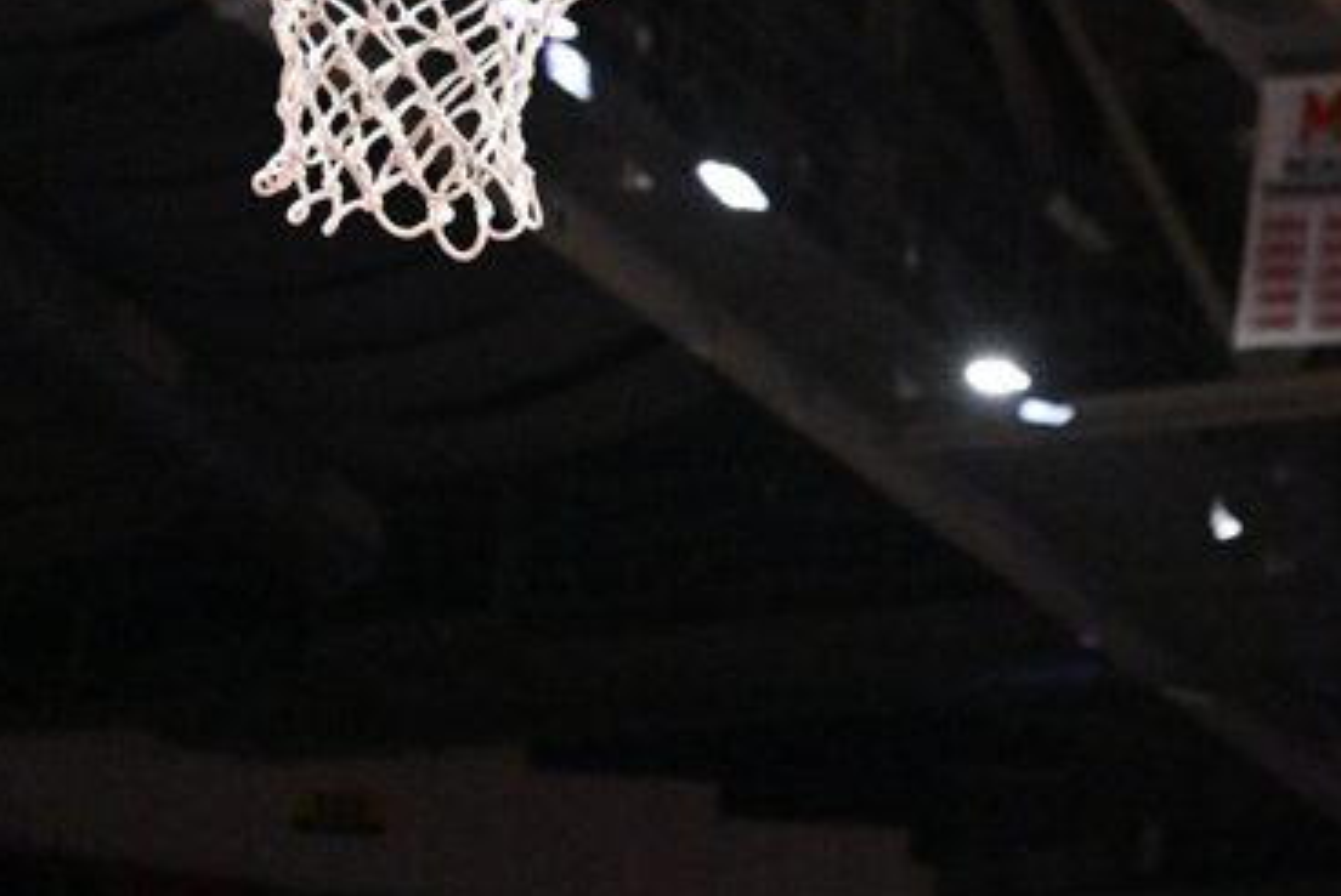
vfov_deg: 11.8
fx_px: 4250
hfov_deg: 17.7
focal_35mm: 114
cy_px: 1027
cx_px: 1173
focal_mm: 35
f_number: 2.8
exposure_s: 1/1600
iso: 4000
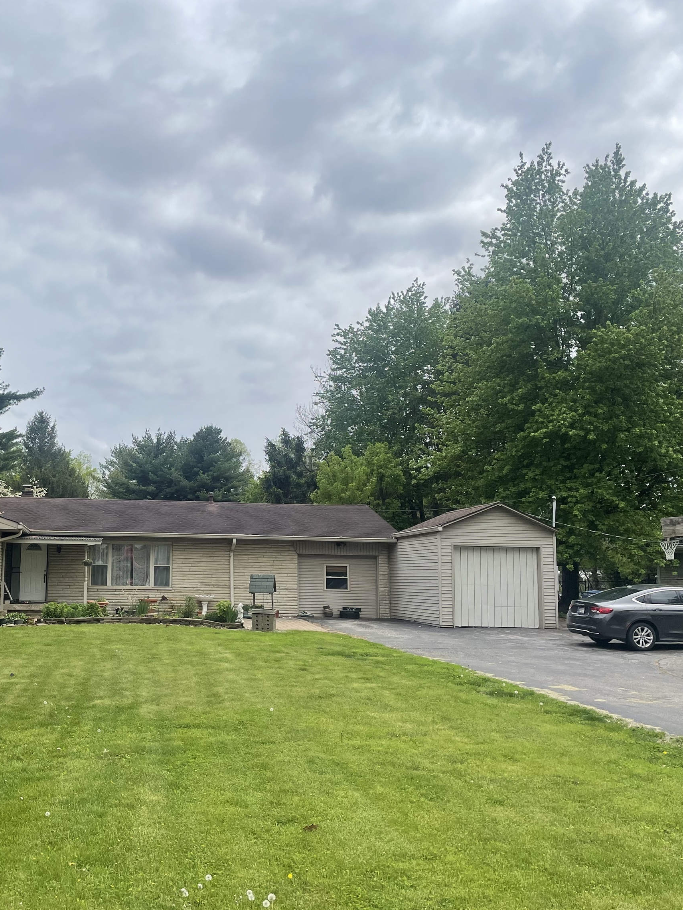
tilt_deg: +6.1
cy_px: 456
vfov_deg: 52.6
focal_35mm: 35
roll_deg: -0.8
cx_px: 168
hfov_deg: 39.6
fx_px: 921
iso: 32
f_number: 1.6
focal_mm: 4.2
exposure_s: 1/4000
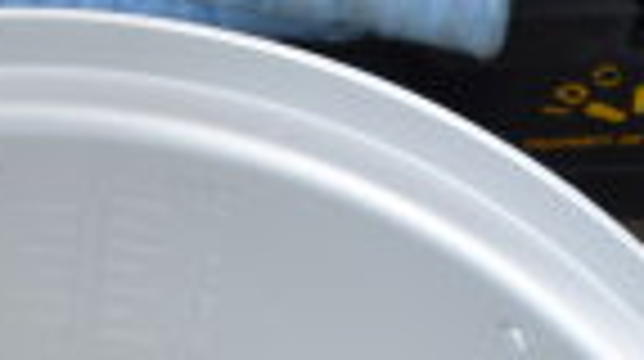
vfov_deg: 5.6
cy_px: 844
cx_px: -63
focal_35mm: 208
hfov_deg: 10.2
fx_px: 3551
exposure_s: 1/50
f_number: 4.2
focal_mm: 31
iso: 360
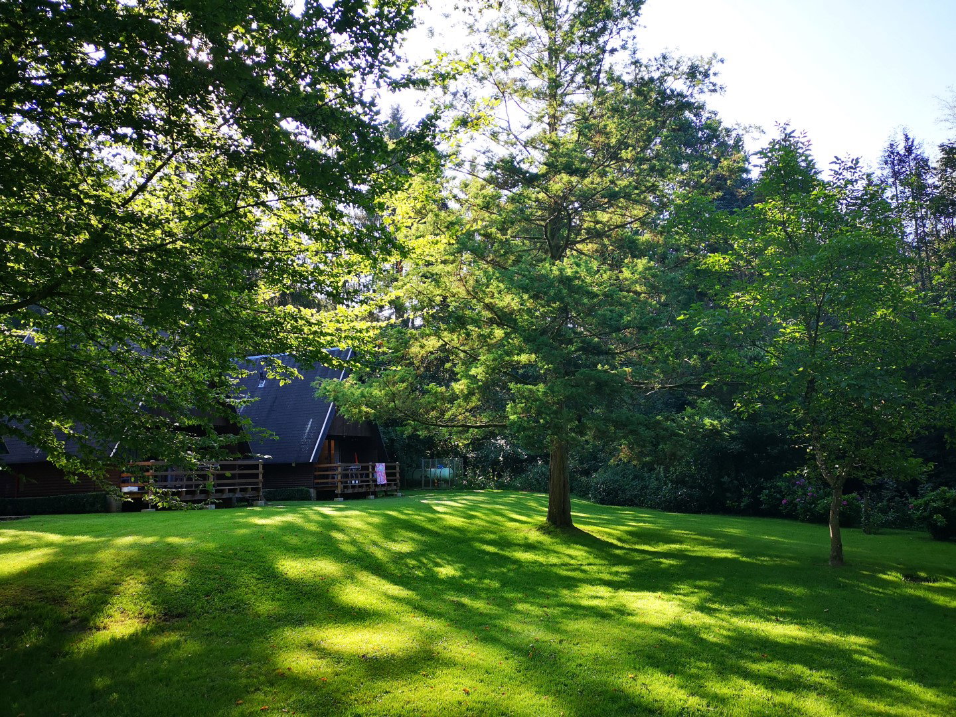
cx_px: 478
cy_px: 358
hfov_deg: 65.3
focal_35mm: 27
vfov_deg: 51.4
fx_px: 746
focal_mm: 5.58
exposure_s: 1/899
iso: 200
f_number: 1.8
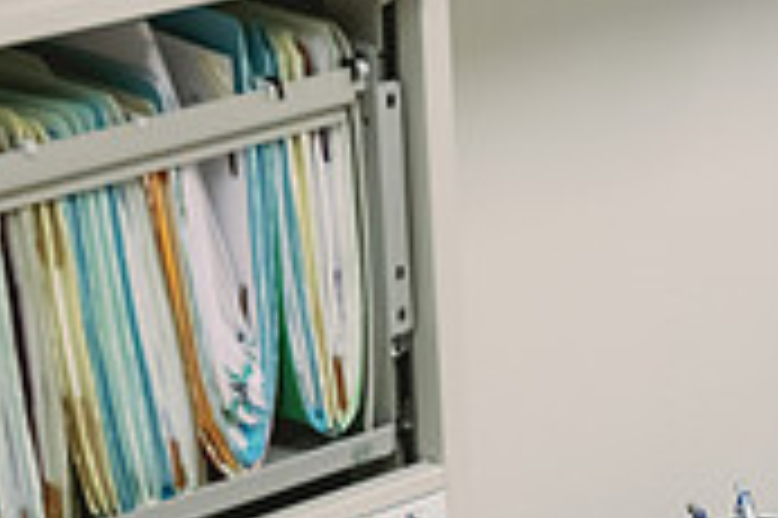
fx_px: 3476
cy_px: 295
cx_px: 1214
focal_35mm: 161
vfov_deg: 8.5
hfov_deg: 12.1
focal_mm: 48
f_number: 5
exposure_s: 1/200
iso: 3200
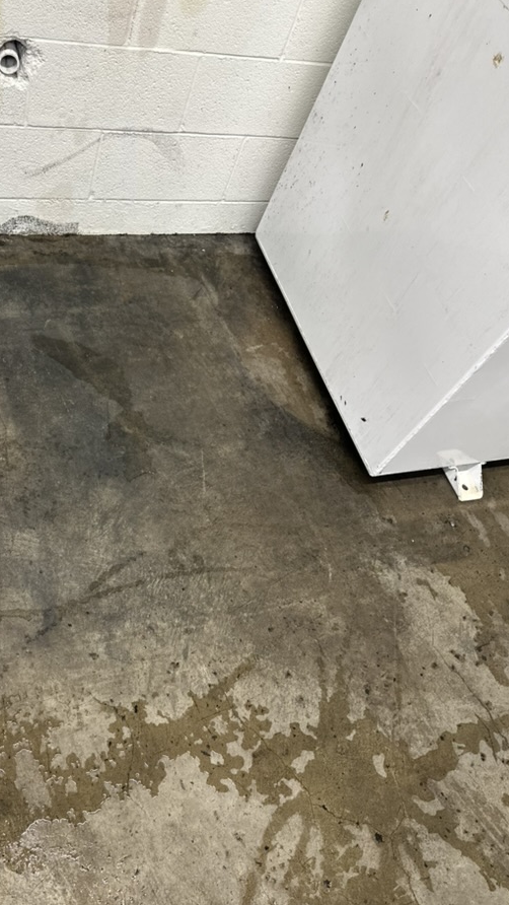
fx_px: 720
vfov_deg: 64.1
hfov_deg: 38.2
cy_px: 507
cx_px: 142
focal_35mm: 30
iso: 160
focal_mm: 6.86
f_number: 1.78
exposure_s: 1/60
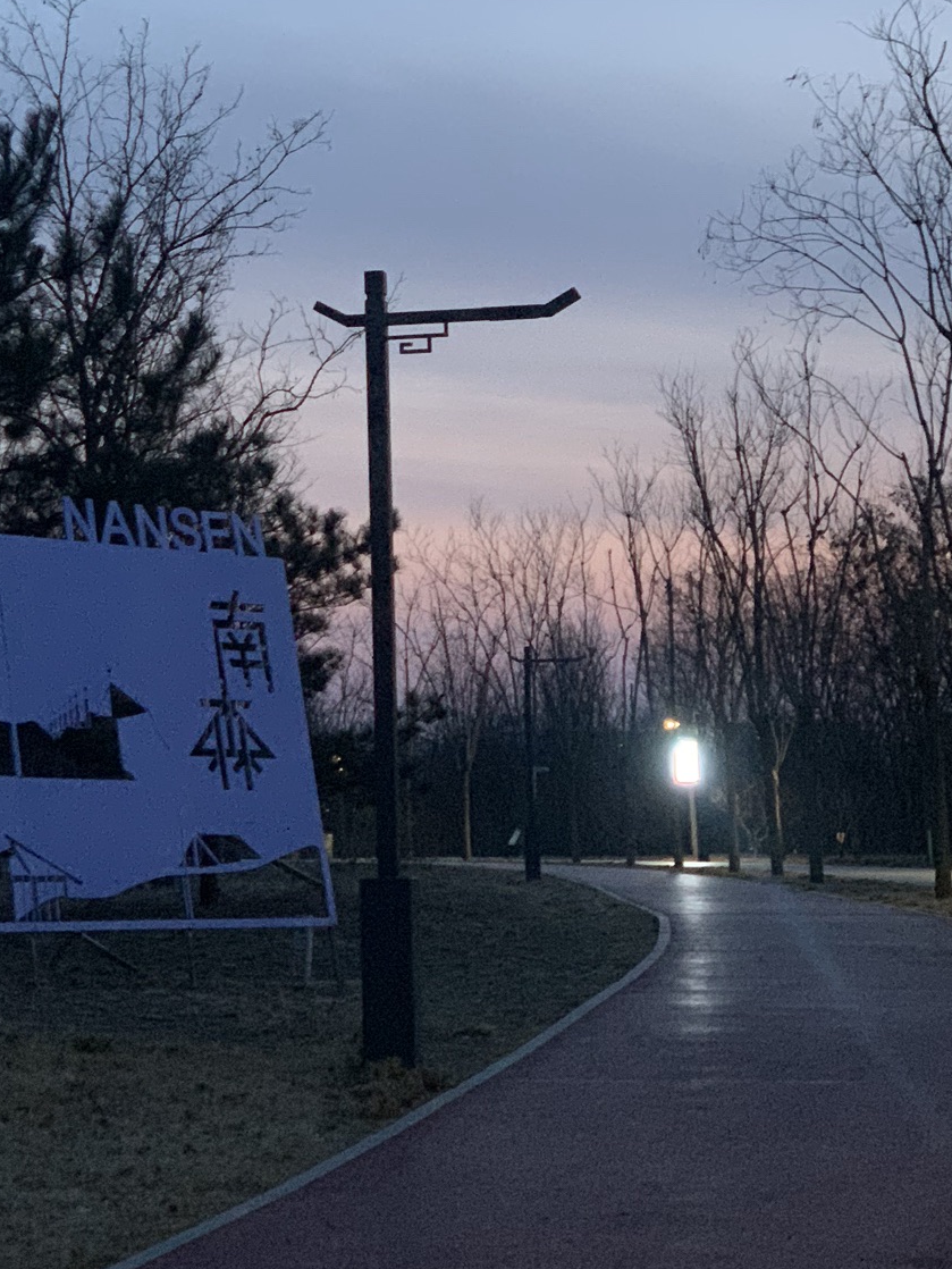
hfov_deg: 15.9
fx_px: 3409
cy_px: 235
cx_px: 351
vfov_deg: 20.8
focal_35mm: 93
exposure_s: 1/50
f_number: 2.4
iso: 400
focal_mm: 6
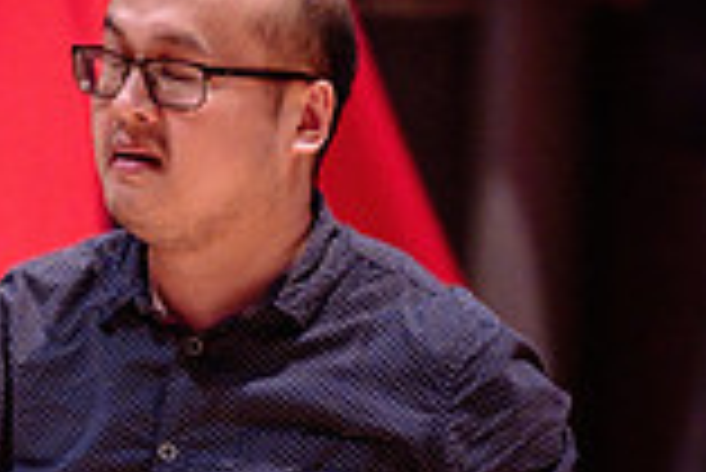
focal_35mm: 240
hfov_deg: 8.5
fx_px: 4711
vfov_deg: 5.7
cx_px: -18
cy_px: 645
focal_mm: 50
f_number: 1.2
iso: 1600
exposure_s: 1/200
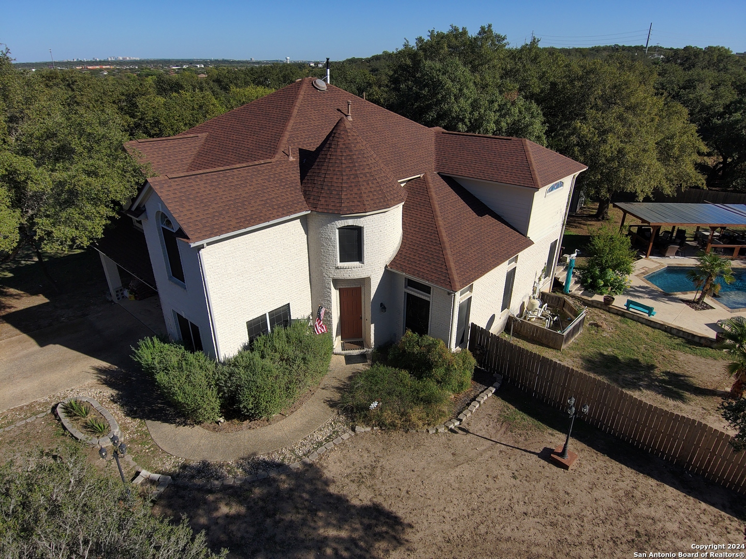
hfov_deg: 79.0
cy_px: 280
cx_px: 373
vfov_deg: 63.4
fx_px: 452
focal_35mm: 21
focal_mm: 3.7
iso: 101
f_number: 2.8
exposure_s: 1/1711
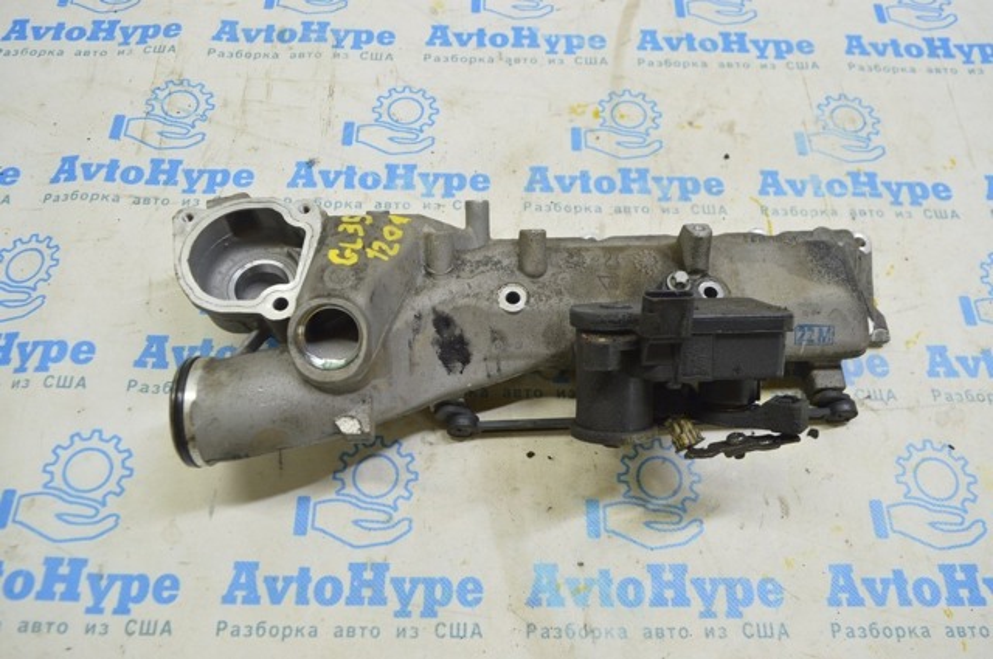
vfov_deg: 43.5
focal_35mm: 30
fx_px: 826
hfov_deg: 62.0
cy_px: 330
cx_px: 496
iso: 400
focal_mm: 20
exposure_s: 1/20
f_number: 5.6
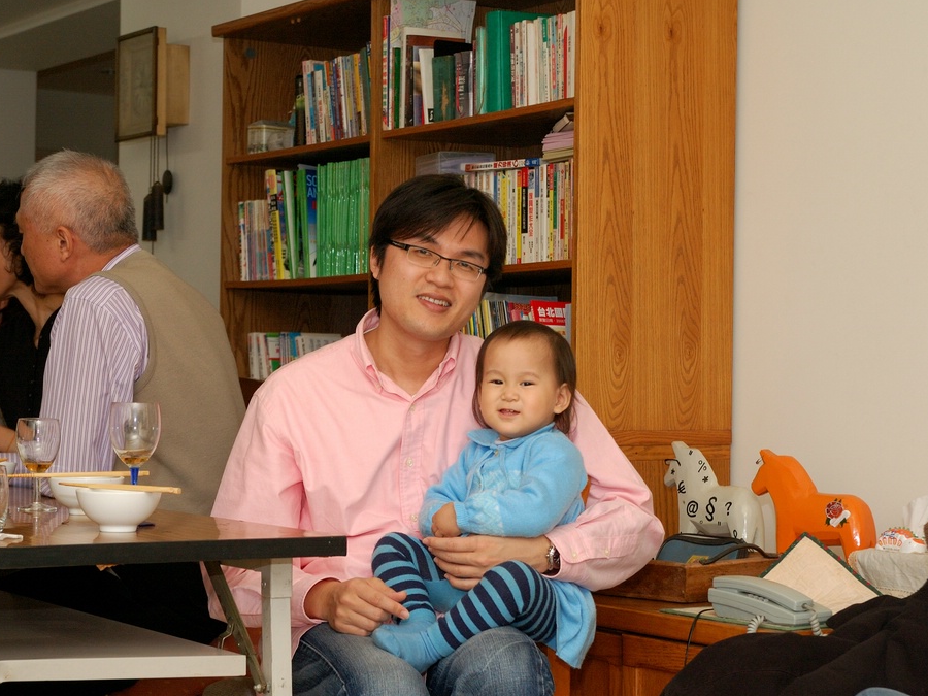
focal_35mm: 82
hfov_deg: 23.8
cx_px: 449
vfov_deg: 18.0
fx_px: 2198
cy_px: 346
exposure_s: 1/60
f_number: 5
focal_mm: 50
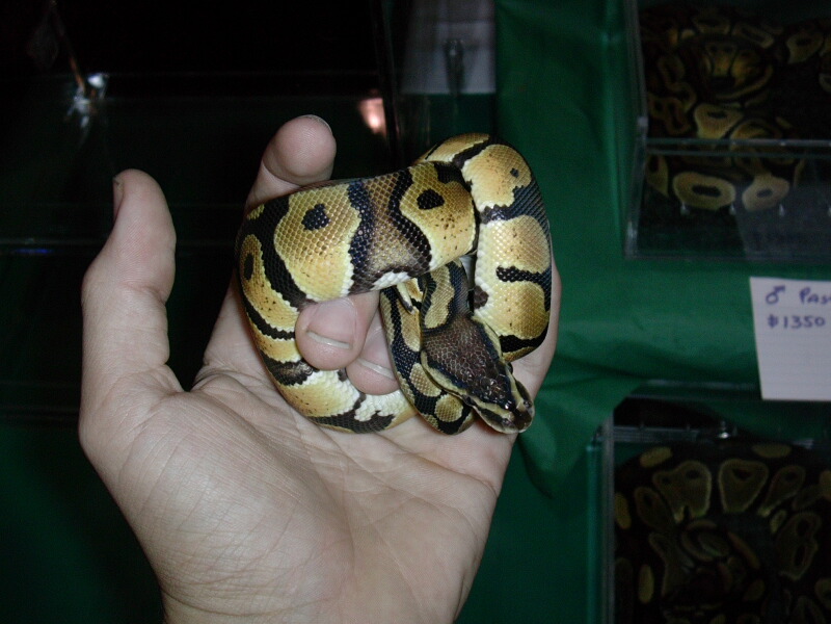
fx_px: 1080
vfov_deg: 32.2
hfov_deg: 42.1
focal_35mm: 45
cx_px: 416
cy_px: 312
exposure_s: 1/64
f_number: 2.9
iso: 70
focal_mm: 6.7
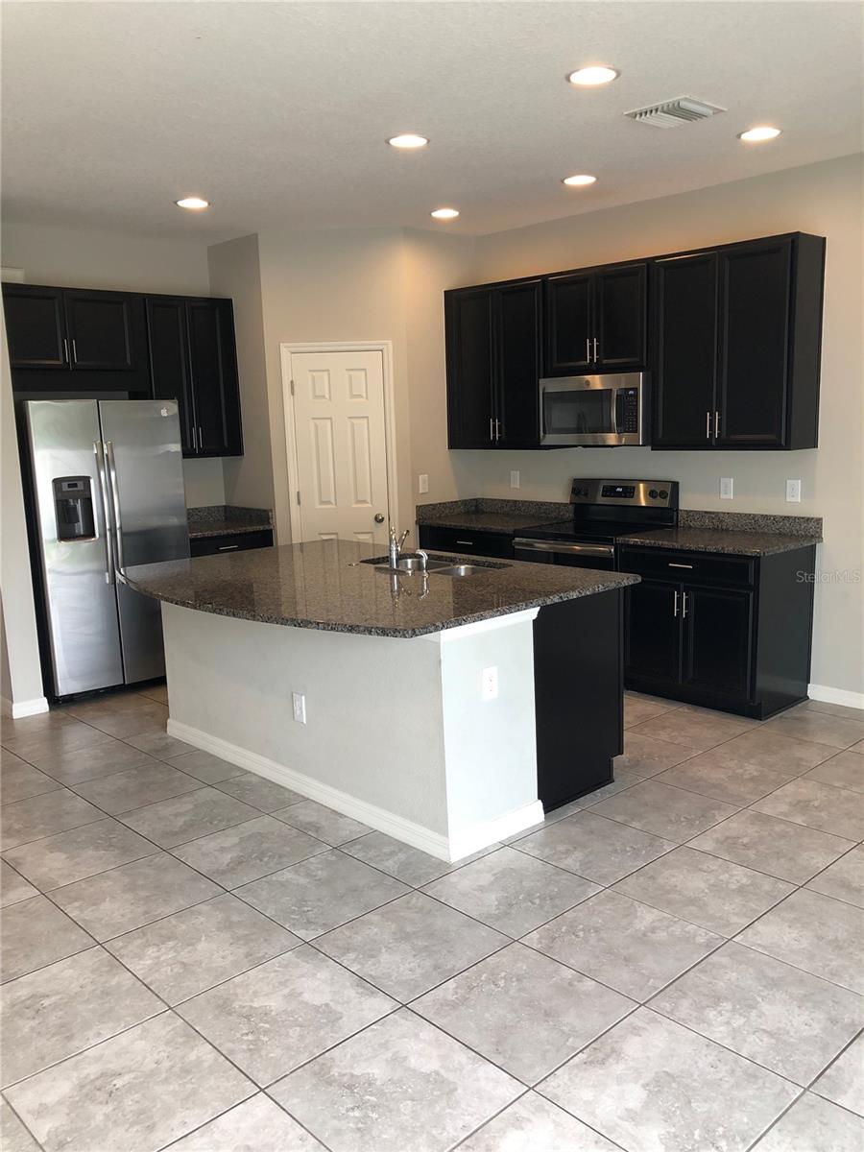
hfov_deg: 49.7
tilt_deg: -9.6
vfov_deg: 63.4
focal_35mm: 28
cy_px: 576
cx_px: 432
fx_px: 932
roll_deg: +1.9
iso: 25
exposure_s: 1/30
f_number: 1.8
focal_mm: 3.99
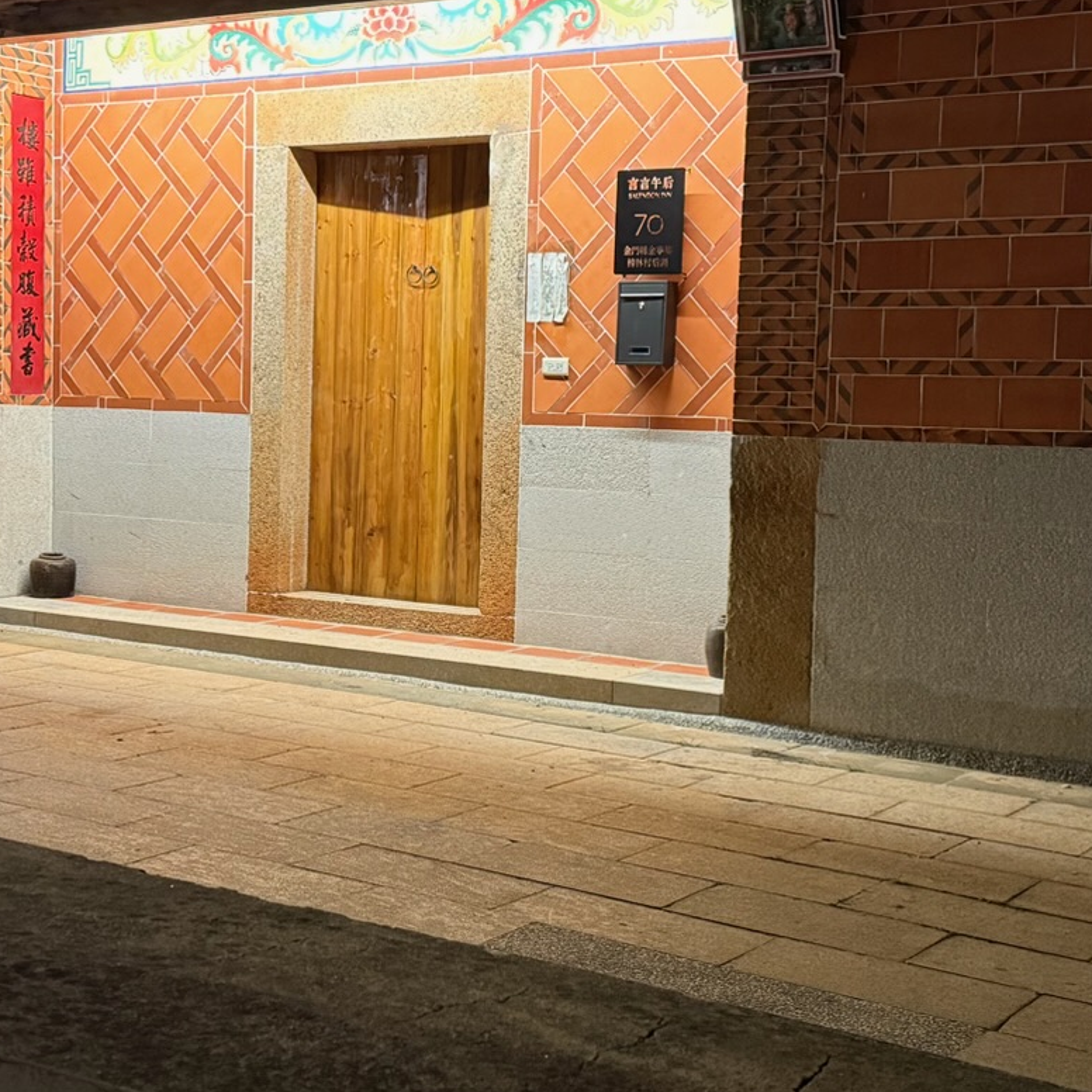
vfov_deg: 30.6
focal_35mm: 56
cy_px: 522
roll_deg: -1.7
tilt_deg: -4.3
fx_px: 1999
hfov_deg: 30.5
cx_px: 480
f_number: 1.78
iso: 800
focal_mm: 6.76
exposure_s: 1/40
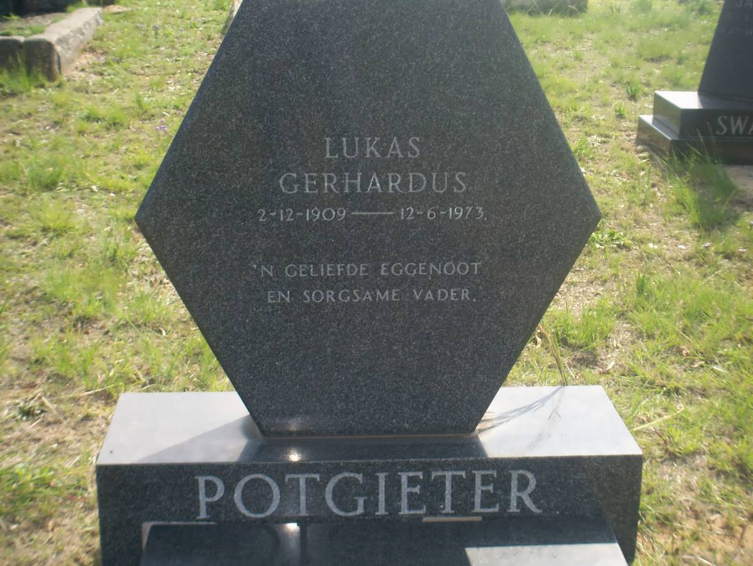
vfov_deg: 24.9
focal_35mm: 59
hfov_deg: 32.7
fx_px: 1284
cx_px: 376
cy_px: 283
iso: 64
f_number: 4
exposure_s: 1/250
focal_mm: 9.8
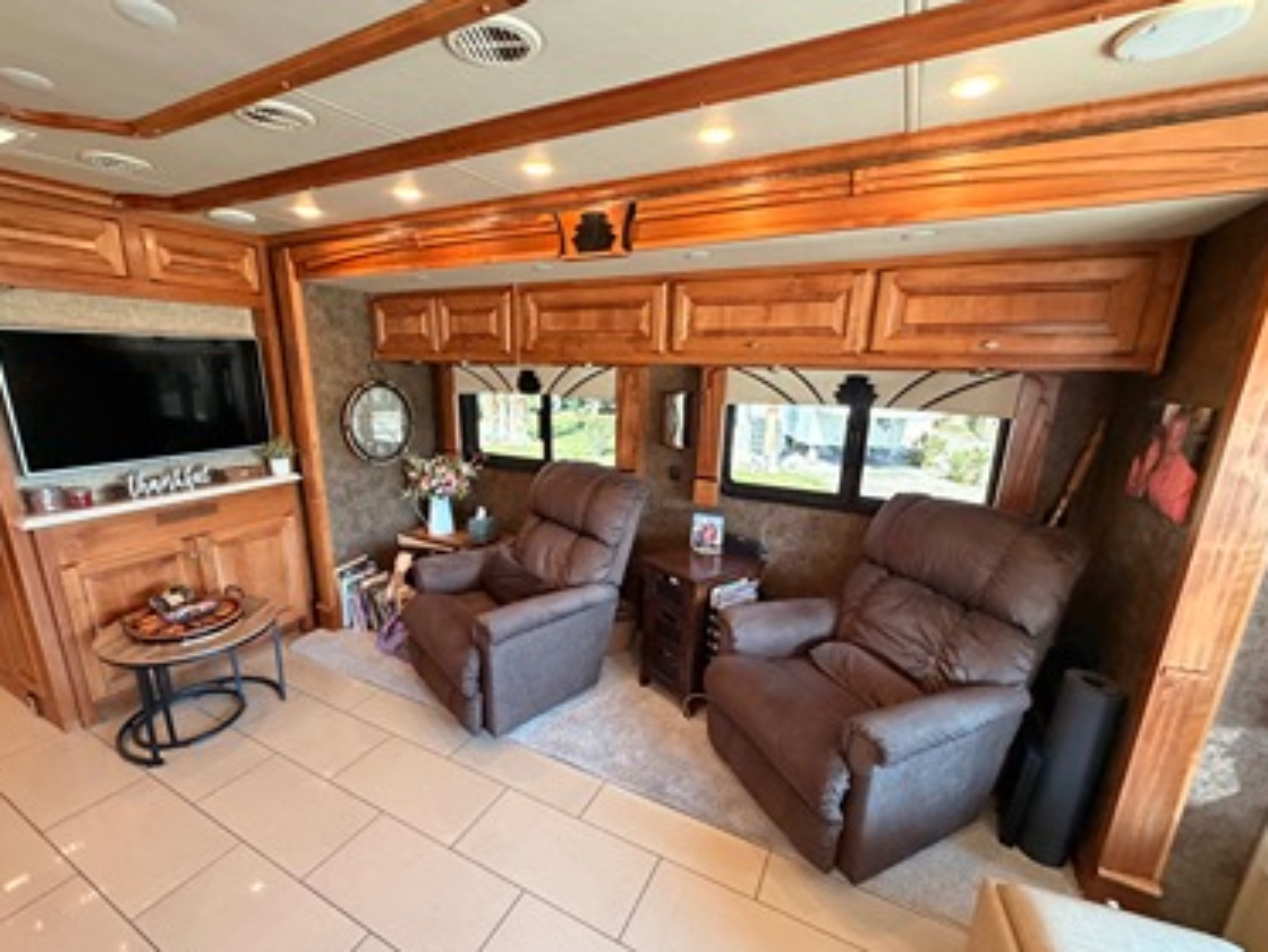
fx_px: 550
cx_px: 609
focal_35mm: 15
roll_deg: -0.6
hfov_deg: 98.1
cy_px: 507
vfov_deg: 81.7
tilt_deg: -15.1
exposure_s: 1/50
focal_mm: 2.22
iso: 400
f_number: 2.2
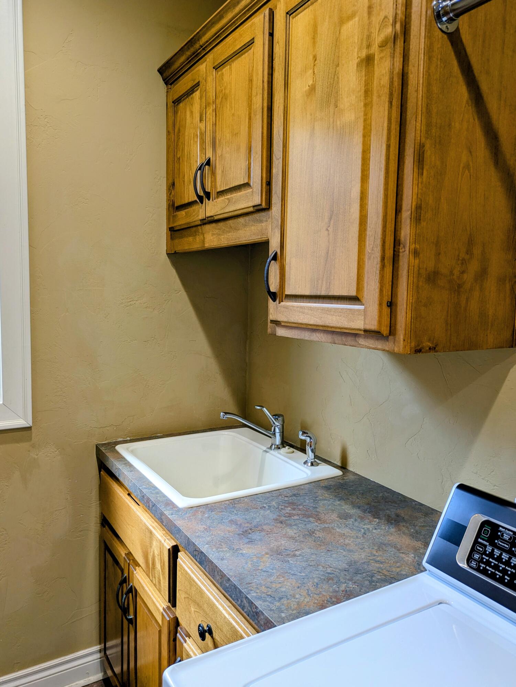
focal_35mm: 25
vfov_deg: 69.4
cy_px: 344
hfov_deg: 54.9
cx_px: 258
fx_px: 497
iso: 54
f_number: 1.89
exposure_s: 1/24
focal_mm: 5.43
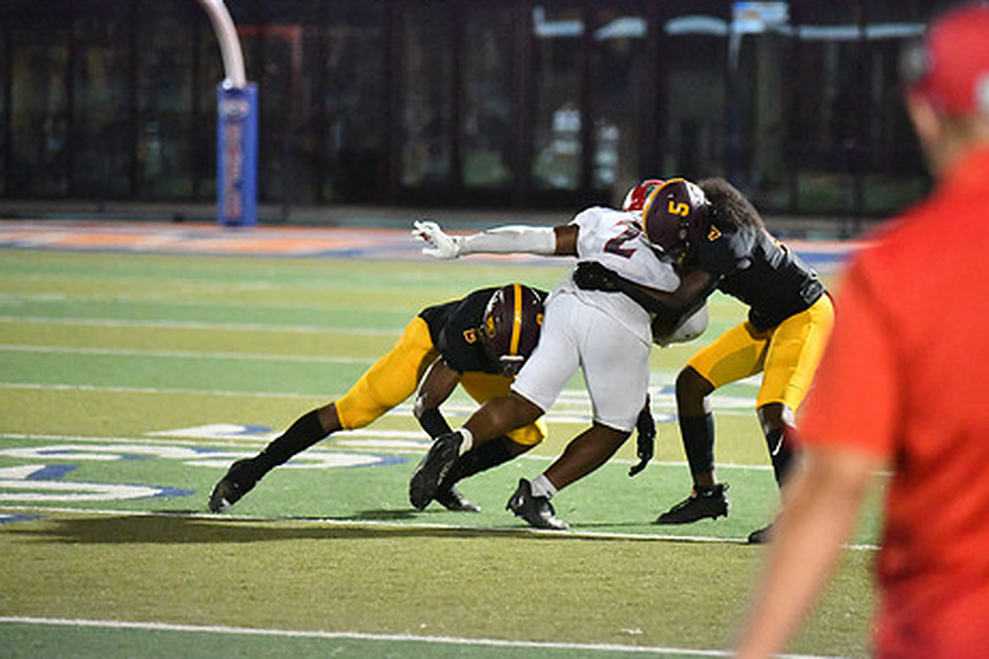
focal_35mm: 214
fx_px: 5877
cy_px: 299
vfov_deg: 6.4
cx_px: 599
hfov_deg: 9.6
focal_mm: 170
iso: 20000
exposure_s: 1/3200
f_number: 2.8
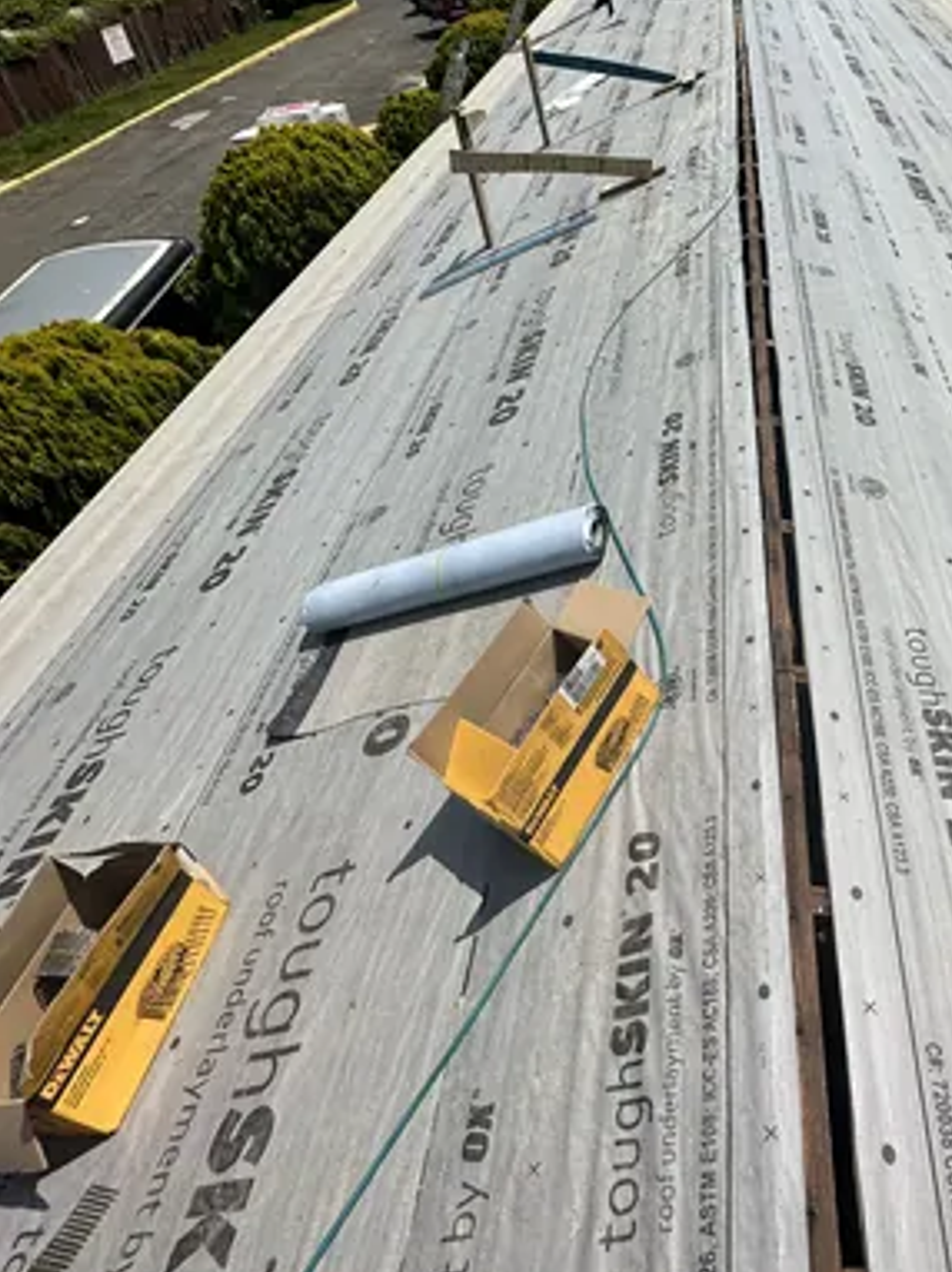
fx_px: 808
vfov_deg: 71.4
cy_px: 323
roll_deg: +4.2
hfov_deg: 57.0
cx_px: 746
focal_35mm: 22
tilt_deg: -32.8
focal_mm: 2.22
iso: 50
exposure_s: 1/3731
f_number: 2.2
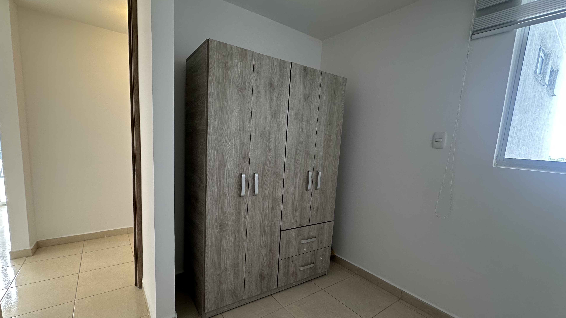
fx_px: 240
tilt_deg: -7.1
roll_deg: -4.4
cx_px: 271
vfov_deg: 66.9
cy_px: 174
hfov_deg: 99.3
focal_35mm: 16
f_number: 2.2
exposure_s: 1/99
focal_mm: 2.22
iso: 80
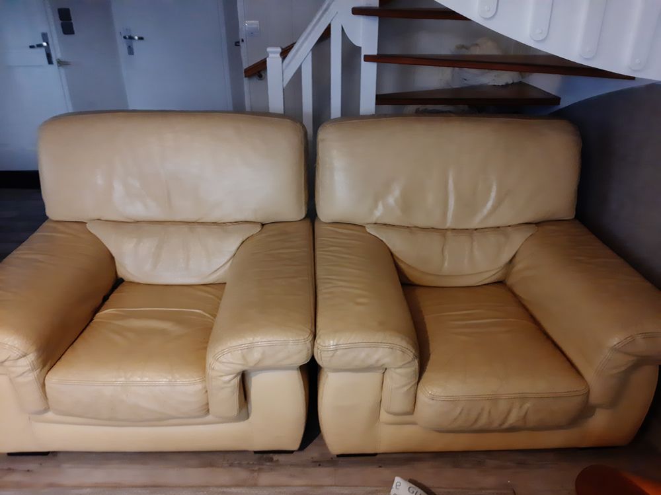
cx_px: 330
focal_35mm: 26
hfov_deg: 67.3
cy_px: 248
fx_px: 496
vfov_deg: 53.0
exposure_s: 1/50
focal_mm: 3.93
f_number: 1.7
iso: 500
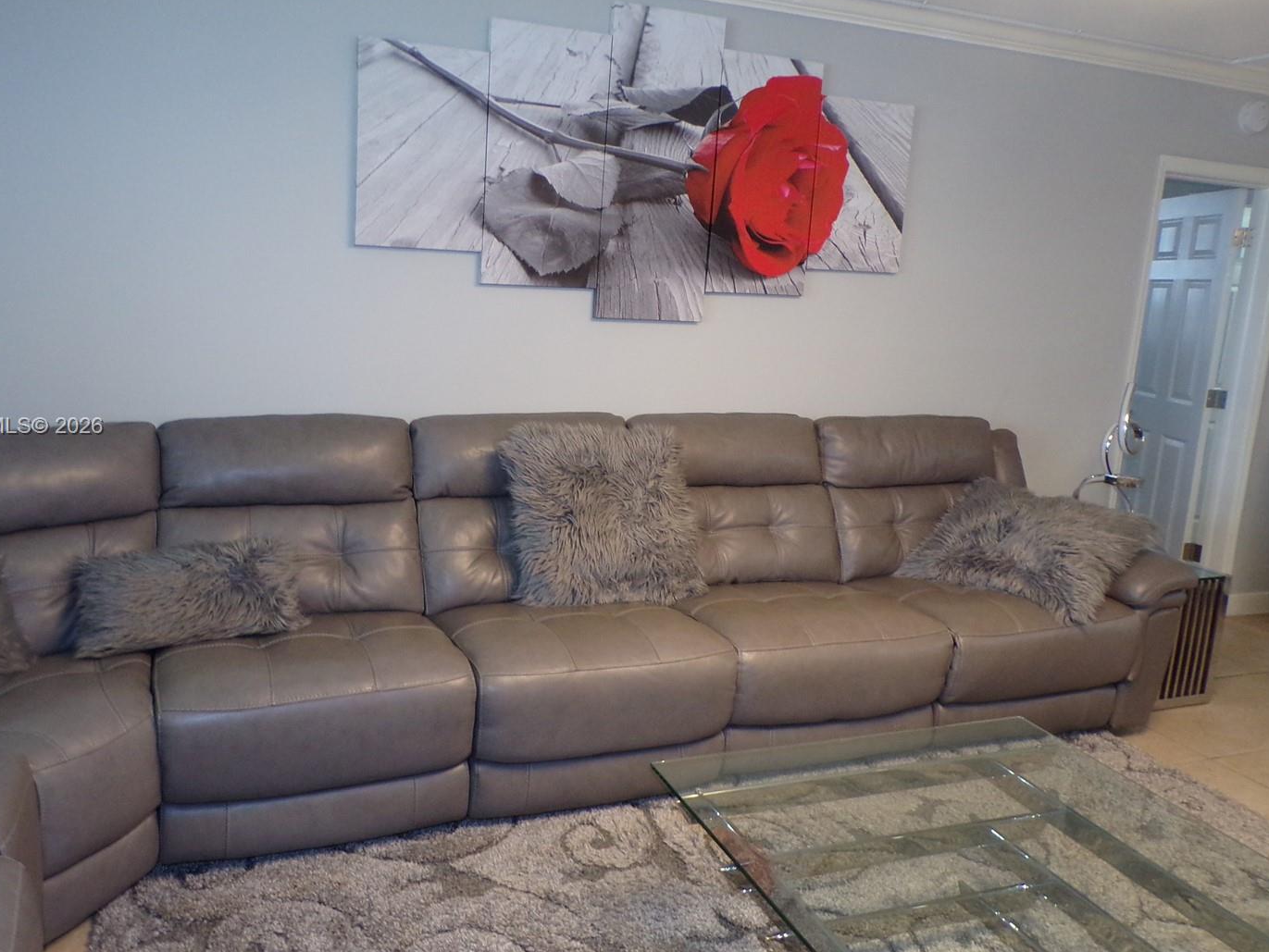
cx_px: 555
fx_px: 1027
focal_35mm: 28
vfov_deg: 49.7
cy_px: 427
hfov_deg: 63.2
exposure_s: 1/34
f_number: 3
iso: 200
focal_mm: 4.3
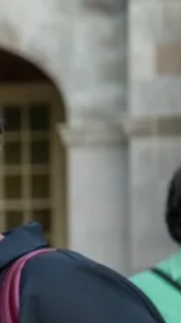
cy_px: 320
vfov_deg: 9.3
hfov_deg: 4.9
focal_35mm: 230
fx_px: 1970
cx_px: -428
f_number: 3.2
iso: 1000
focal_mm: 57
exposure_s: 1/100
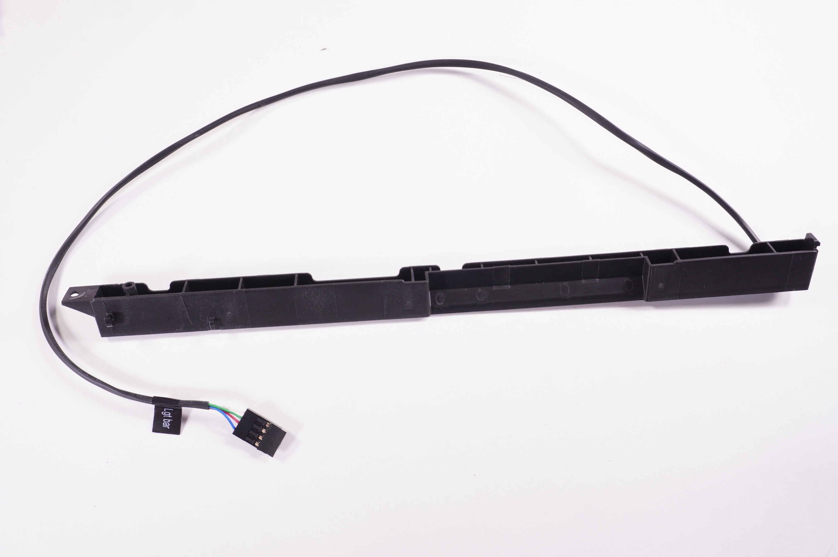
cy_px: 278
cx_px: 419
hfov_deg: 57.3
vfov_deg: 39.9
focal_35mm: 33
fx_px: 767
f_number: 5.6
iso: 320
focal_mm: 22
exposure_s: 1/125
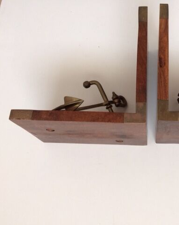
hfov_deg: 37.3
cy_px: 113
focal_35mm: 38
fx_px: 252
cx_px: 150
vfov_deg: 48.0
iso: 160
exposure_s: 1/33
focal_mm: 4.15
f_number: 2.2
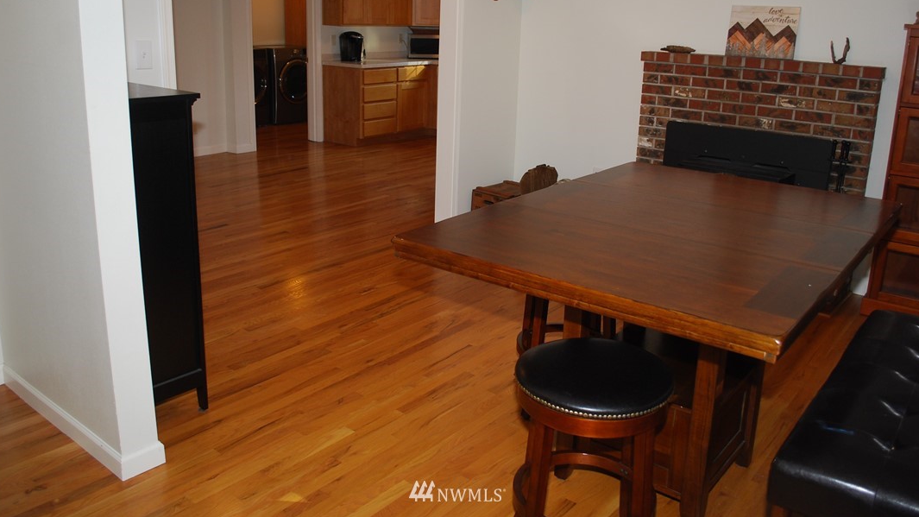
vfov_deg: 36.6
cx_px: 457
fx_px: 780
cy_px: 211
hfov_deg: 61.0
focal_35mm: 32
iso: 280
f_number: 4
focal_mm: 20
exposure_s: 1/60
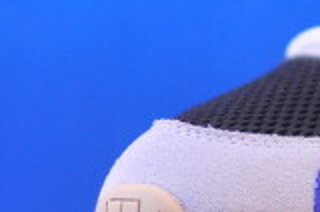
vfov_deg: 3.6
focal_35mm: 374
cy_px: -75
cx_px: 716
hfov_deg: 5.4
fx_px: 3318
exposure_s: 1/320
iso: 250
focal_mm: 50
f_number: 2
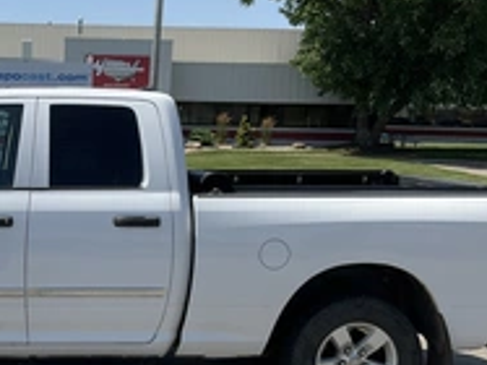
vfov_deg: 23.6
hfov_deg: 29.8
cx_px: 39
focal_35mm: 62
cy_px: 227
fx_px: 872
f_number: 1.8
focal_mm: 3
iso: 25
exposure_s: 1/2058
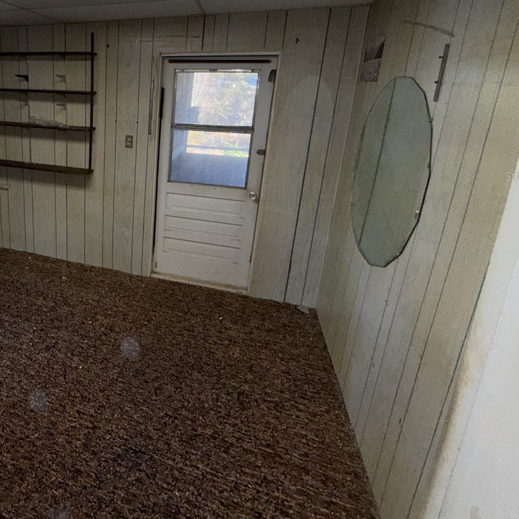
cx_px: 98
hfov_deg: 63.2
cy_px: 176
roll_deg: -1.2
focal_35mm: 22
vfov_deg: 67.8
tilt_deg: -14.1
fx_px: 373
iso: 80
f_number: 2.2
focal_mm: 2.22
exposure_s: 1/122
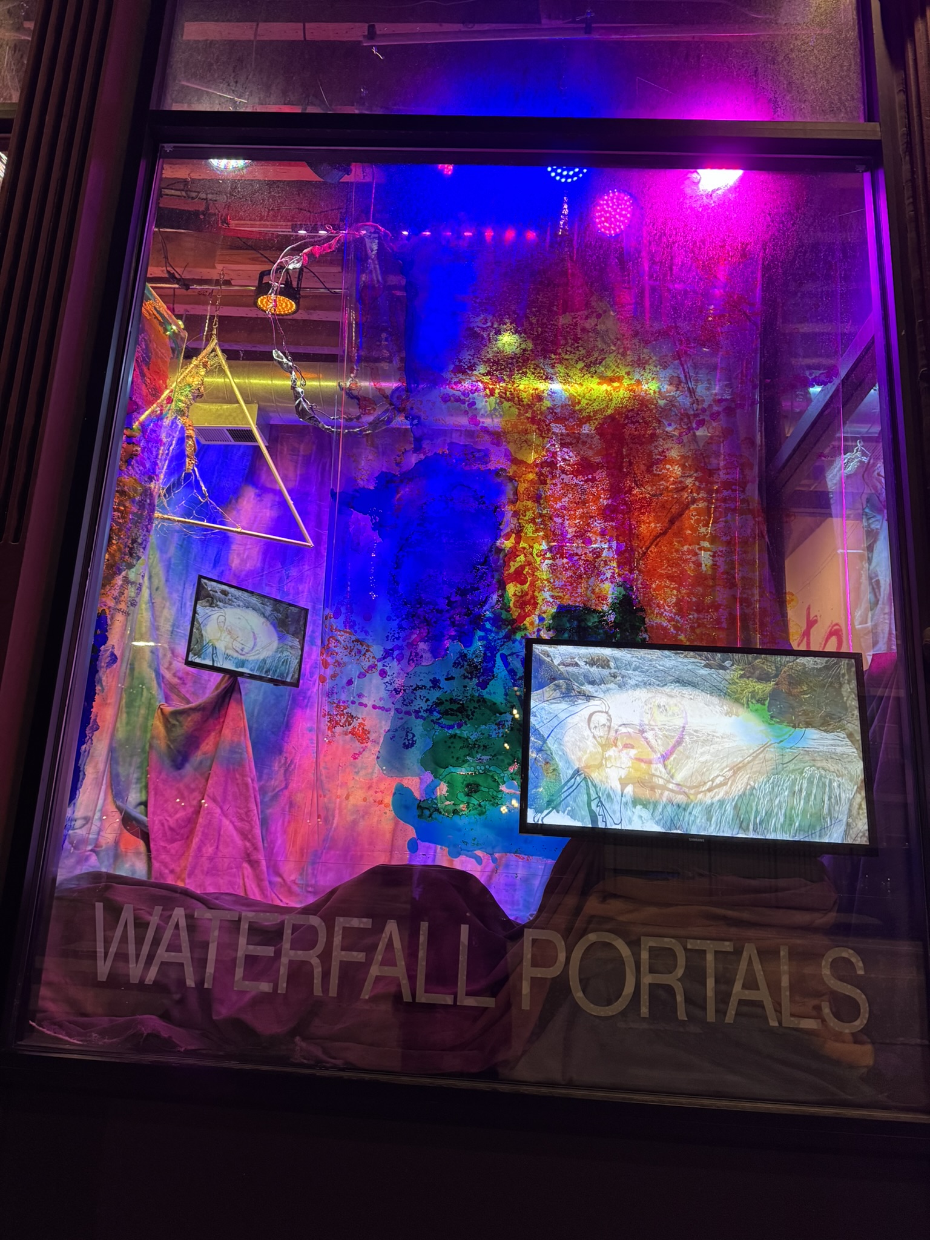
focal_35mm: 24
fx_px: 860
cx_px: 465
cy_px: 620
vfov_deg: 71.6
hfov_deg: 56.8
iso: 400
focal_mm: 6.76
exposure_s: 1/60
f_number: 1.78
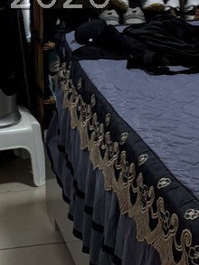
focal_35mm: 142
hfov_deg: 10.4
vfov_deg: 13.7
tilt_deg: -11.5
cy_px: -6
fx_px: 1088
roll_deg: -2.1
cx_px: 58
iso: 160
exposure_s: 1/60
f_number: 1.6
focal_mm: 5.96
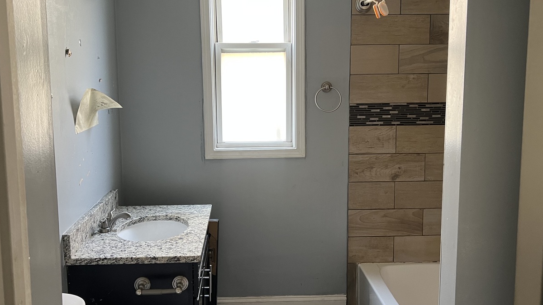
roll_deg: +1.1
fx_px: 490
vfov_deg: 34.6
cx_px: 269
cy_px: 136
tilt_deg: -7.9
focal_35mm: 34
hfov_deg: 58.0
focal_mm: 5.7
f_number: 1.5
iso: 200
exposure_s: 1/50
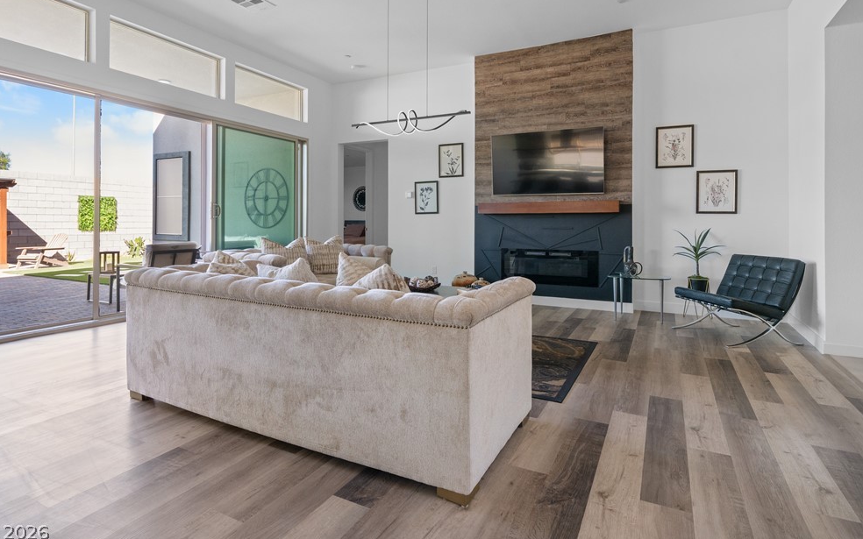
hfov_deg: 91.1
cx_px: 432
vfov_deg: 64.7
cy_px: 229
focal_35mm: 18
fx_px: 423
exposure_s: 1/30
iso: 1000
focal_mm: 16
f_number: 8
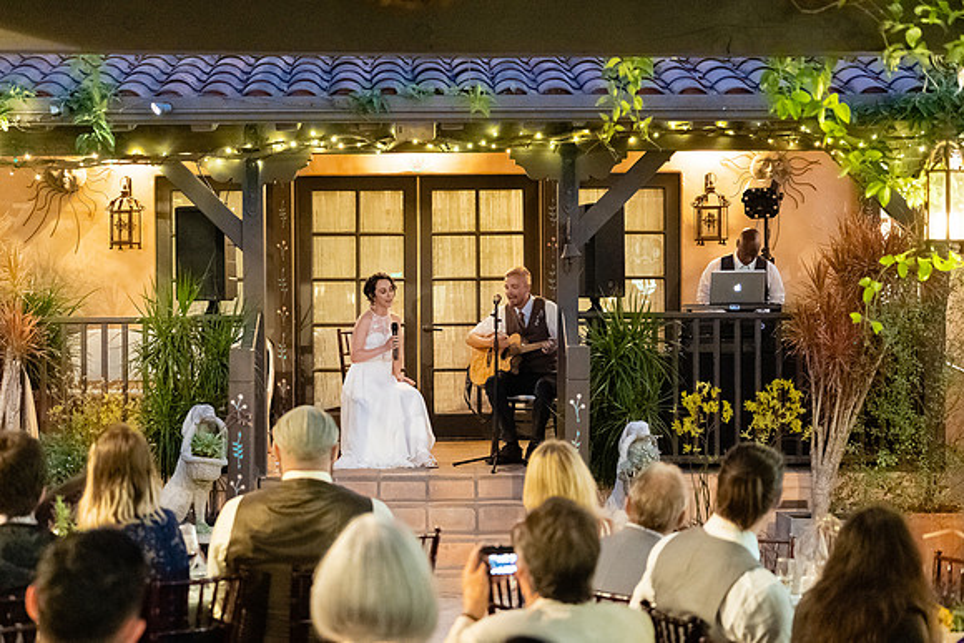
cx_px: 454
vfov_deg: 17.8
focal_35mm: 77
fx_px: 2055
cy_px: 341
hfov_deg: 26.4
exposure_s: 1/60
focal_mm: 70
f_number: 4
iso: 8000
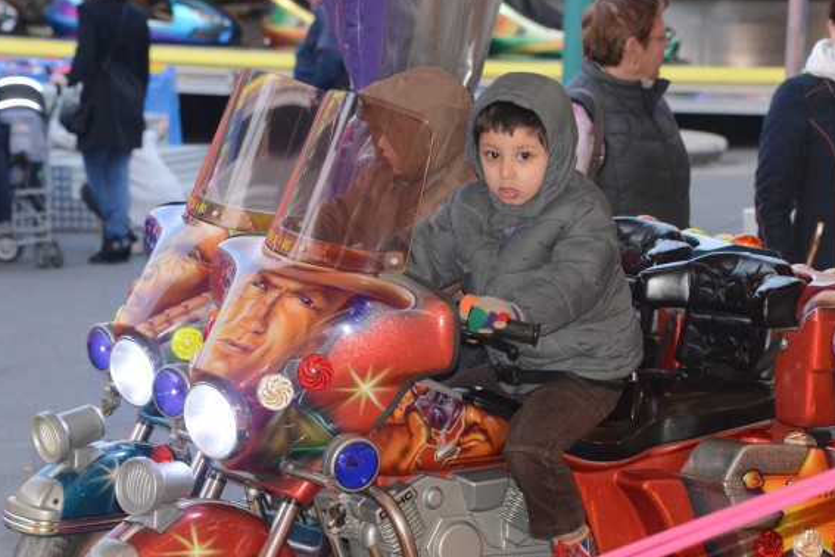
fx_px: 4151
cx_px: 437
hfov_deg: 11.5
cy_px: 288
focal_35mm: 179
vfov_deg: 7.7
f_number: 8
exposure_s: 1/160
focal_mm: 145
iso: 6400
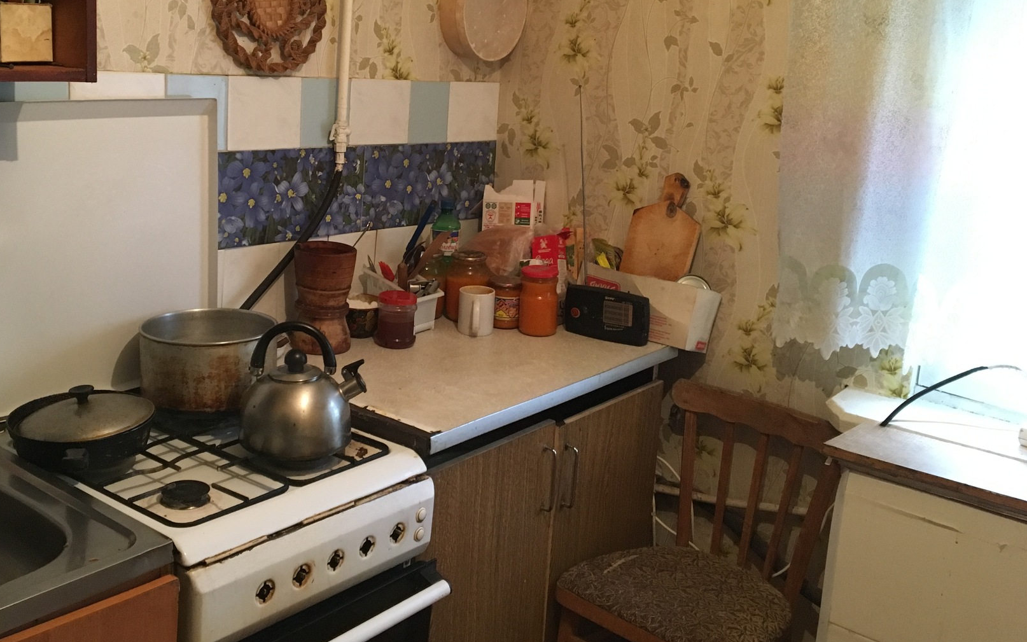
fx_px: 1092
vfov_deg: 32.6
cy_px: 242
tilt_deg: -9.3
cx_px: 398
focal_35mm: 39
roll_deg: -1.5
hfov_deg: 50.0
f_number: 2.2
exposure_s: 1/33
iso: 200
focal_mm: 4.15
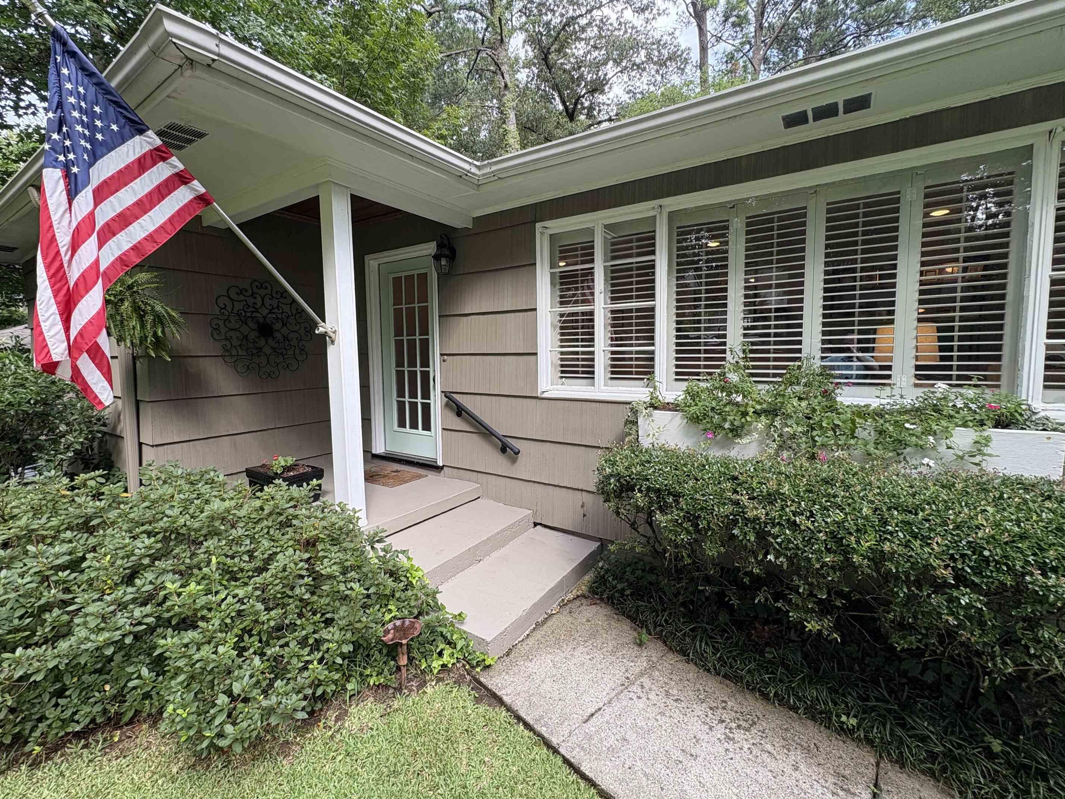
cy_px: 389
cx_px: 524
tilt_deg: -5.0
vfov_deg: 81.7
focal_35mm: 15
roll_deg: +0.7
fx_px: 461
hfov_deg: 98.2
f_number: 2.2
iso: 40
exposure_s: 1/107
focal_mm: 2.22
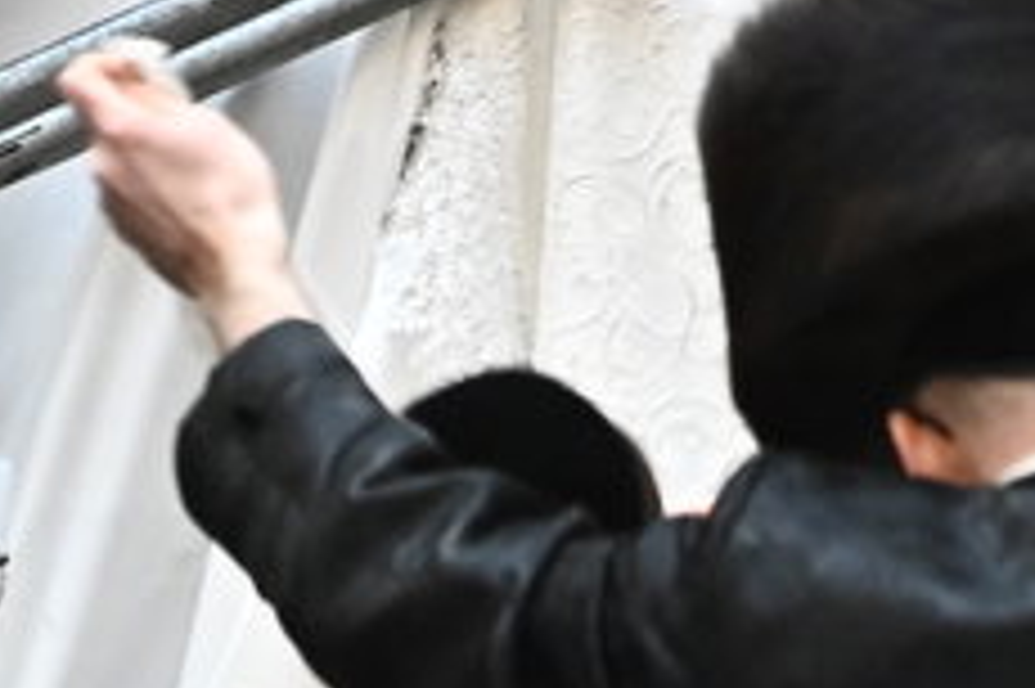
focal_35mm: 1341
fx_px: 38525
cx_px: 2426
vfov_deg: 1.0
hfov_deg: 1.5
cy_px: -542
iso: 4000
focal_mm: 220
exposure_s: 1/125
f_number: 7.1
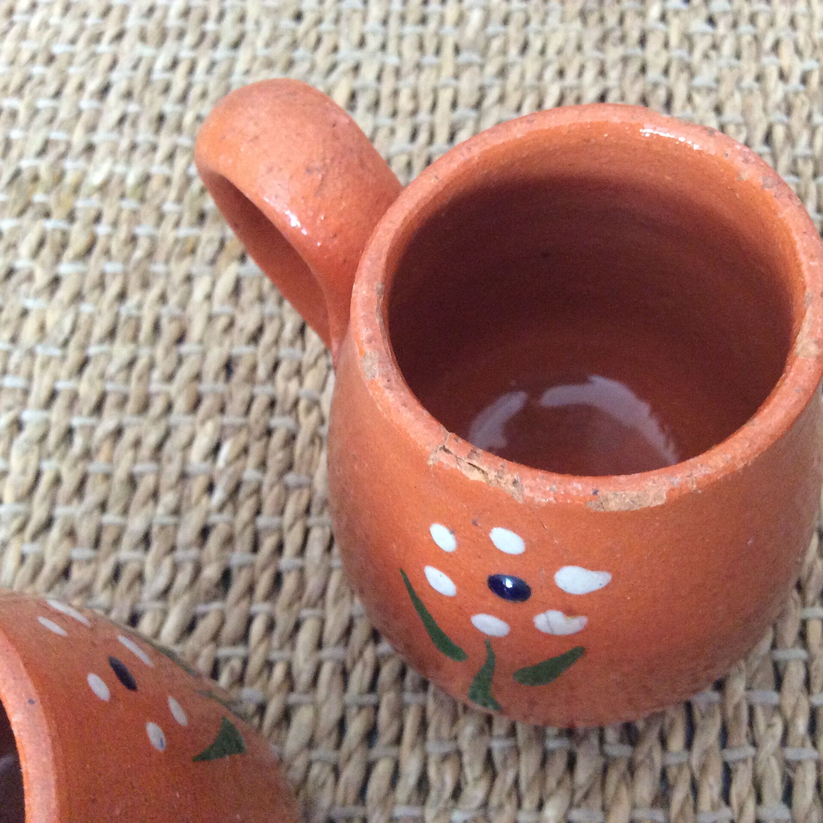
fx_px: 1022
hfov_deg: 43.5
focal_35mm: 38
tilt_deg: -63.7
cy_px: 411
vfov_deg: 43.9
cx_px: 514
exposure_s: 1/25
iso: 320
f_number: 2.4
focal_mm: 3.3
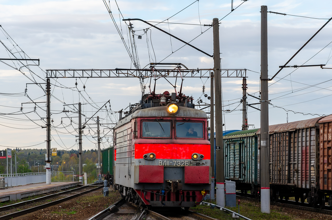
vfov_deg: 10.7
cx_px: 166
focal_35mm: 128
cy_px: 110
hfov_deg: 16.1
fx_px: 1174
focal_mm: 85
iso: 250
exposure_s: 1/400
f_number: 5.6
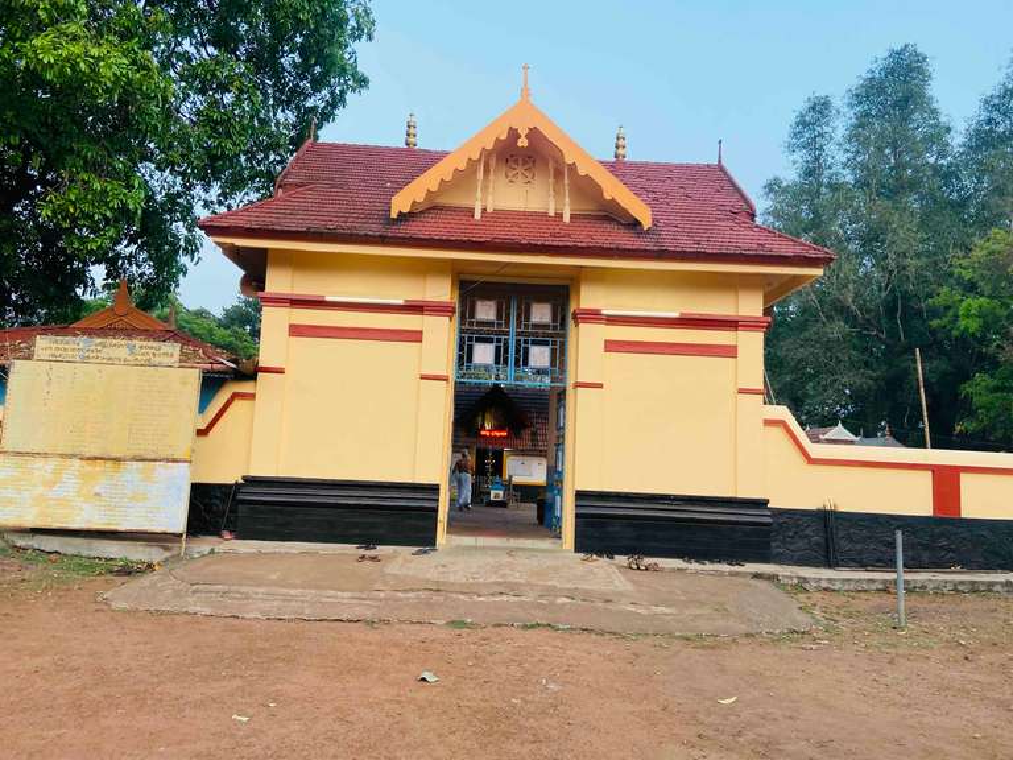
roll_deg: -0.1
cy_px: 380
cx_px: 506
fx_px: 761
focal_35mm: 26
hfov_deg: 67.3
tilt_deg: +10.1
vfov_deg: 53.1
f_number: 1.8
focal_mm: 4.25
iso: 50
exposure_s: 1/121
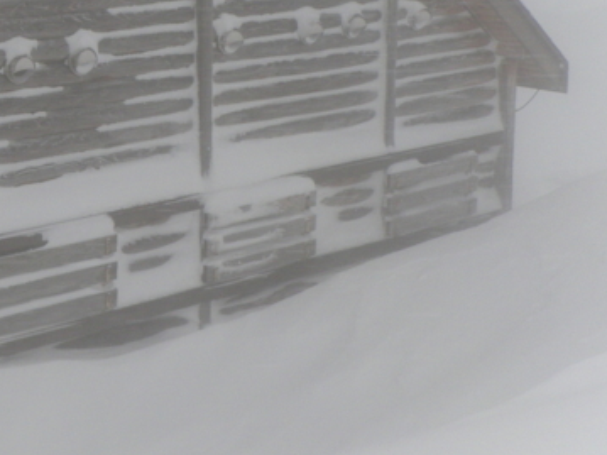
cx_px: -14
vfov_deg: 18.5
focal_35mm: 78
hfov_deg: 23.8
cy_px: 22
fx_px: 1367
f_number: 6.3
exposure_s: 1/250
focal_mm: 6.2
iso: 64
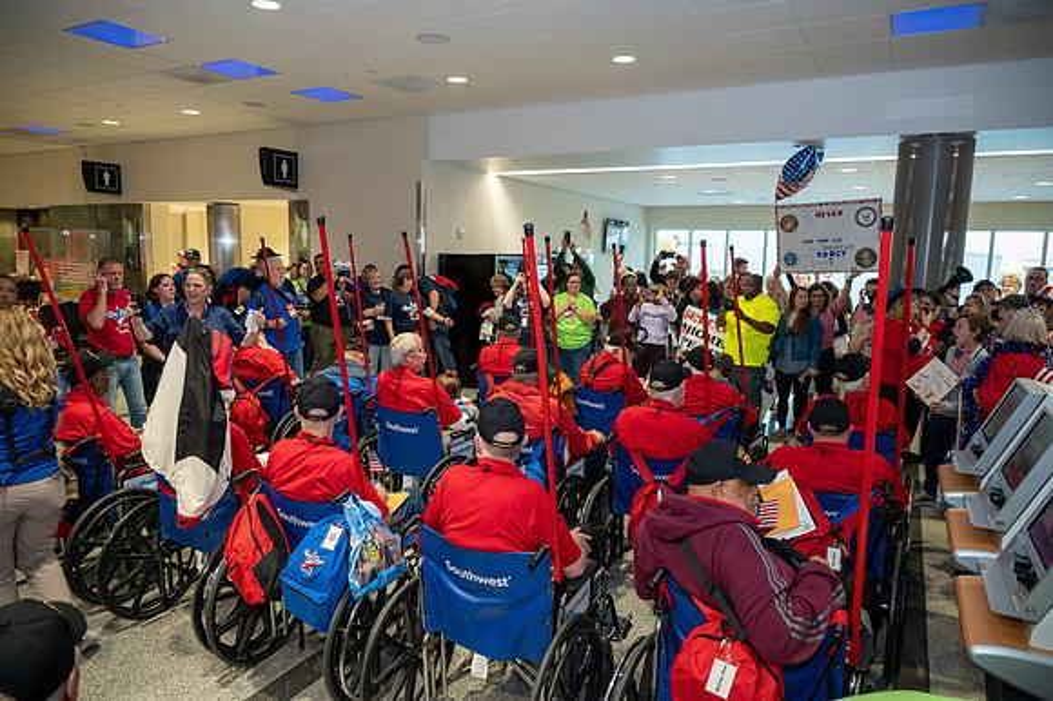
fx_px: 702
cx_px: 526
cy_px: 350
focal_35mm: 24
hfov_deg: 73.8
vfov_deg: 53.1
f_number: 4.5
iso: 1250
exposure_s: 1/60
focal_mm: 24
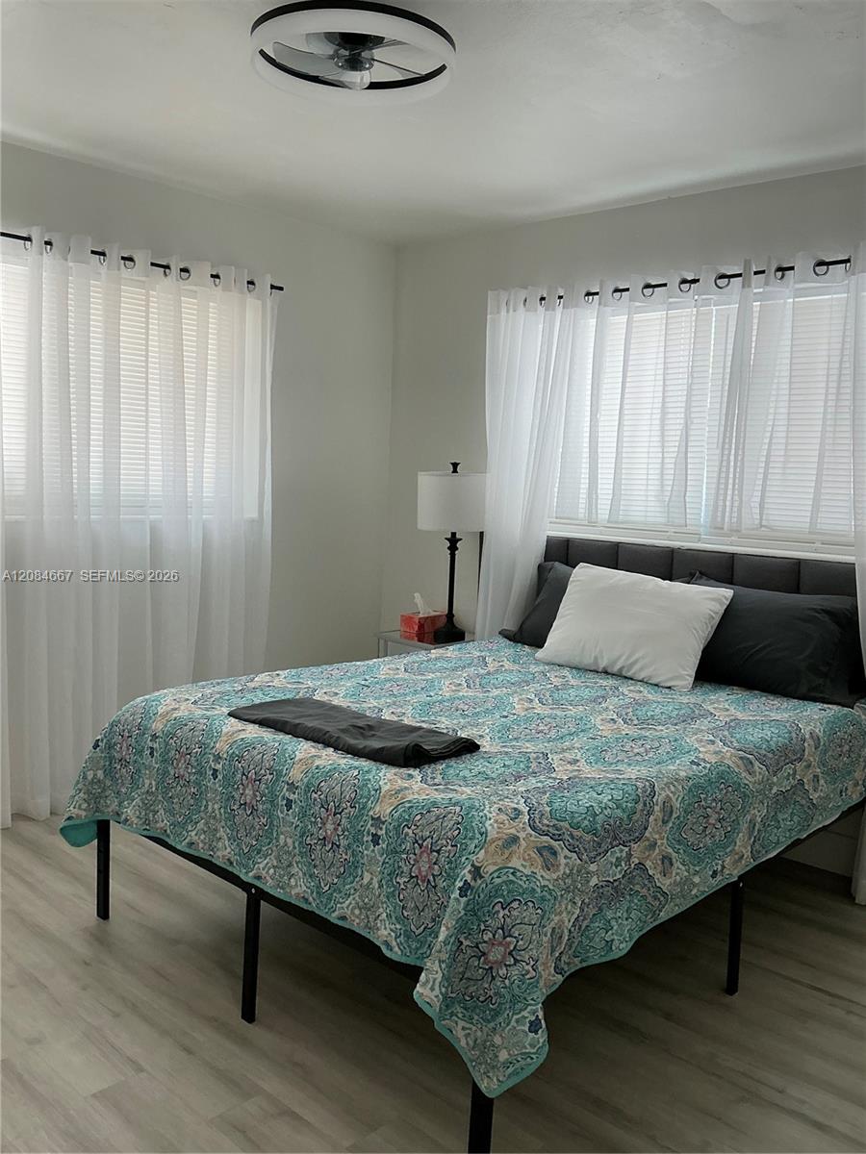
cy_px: 577
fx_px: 934
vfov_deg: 63.4
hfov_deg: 49.7
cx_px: 433
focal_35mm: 28
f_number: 1.8
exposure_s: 1/120
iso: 50
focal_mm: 3
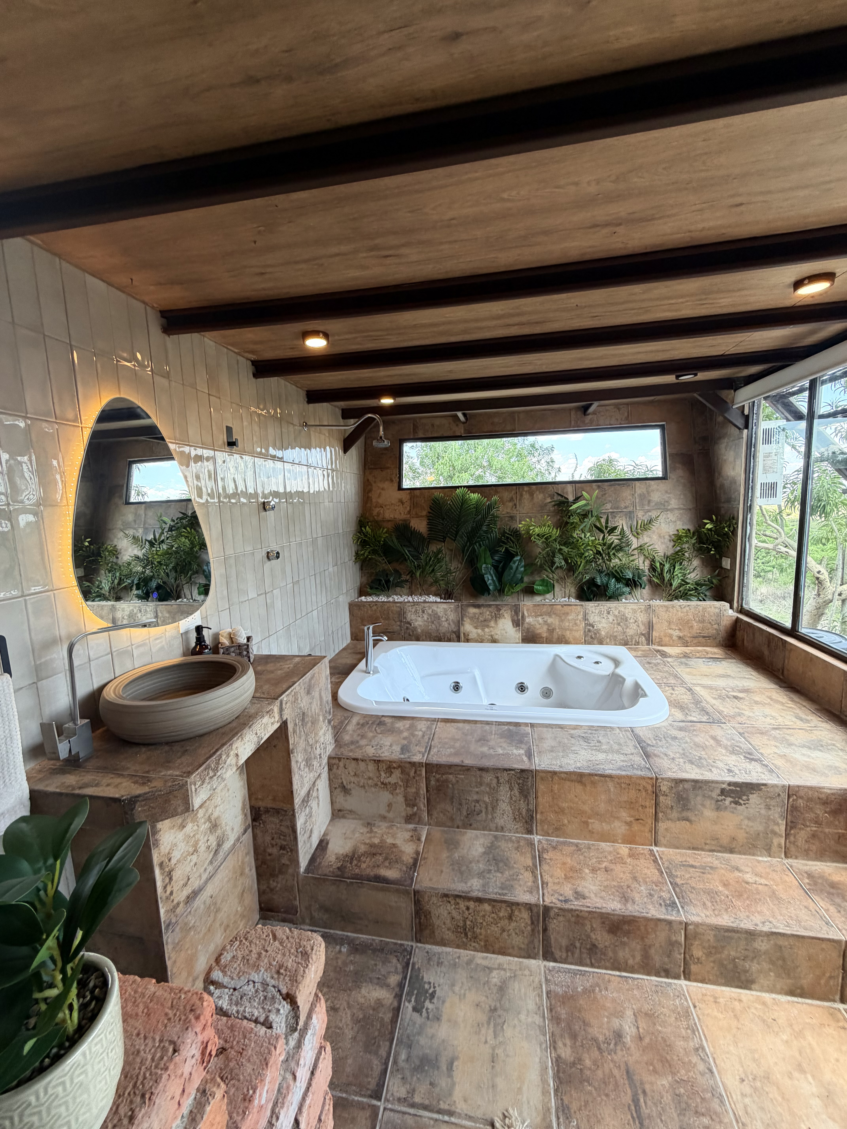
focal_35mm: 14
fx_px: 457
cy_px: 564
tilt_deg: -9.7
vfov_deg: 102.1
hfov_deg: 85.7
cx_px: 424
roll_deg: +2.2
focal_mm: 2.22
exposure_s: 1/121
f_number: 2.2
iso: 100
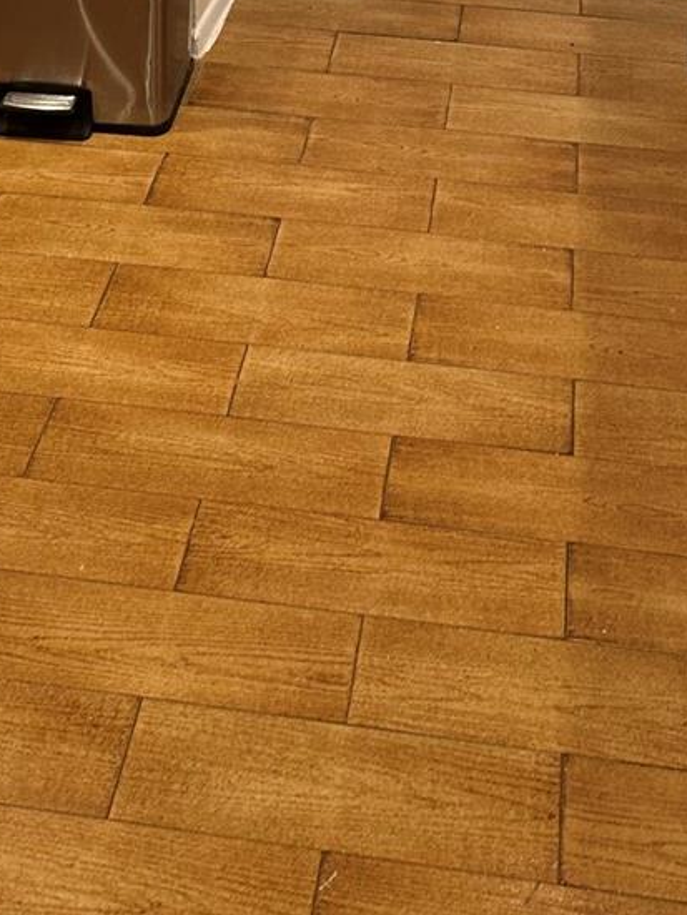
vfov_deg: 24.5
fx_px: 1772
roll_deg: +1.2
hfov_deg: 21.9
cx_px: 321
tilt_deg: -15.5
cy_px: -334
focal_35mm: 67
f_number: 1.78
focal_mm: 6.86
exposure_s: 1/60
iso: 160
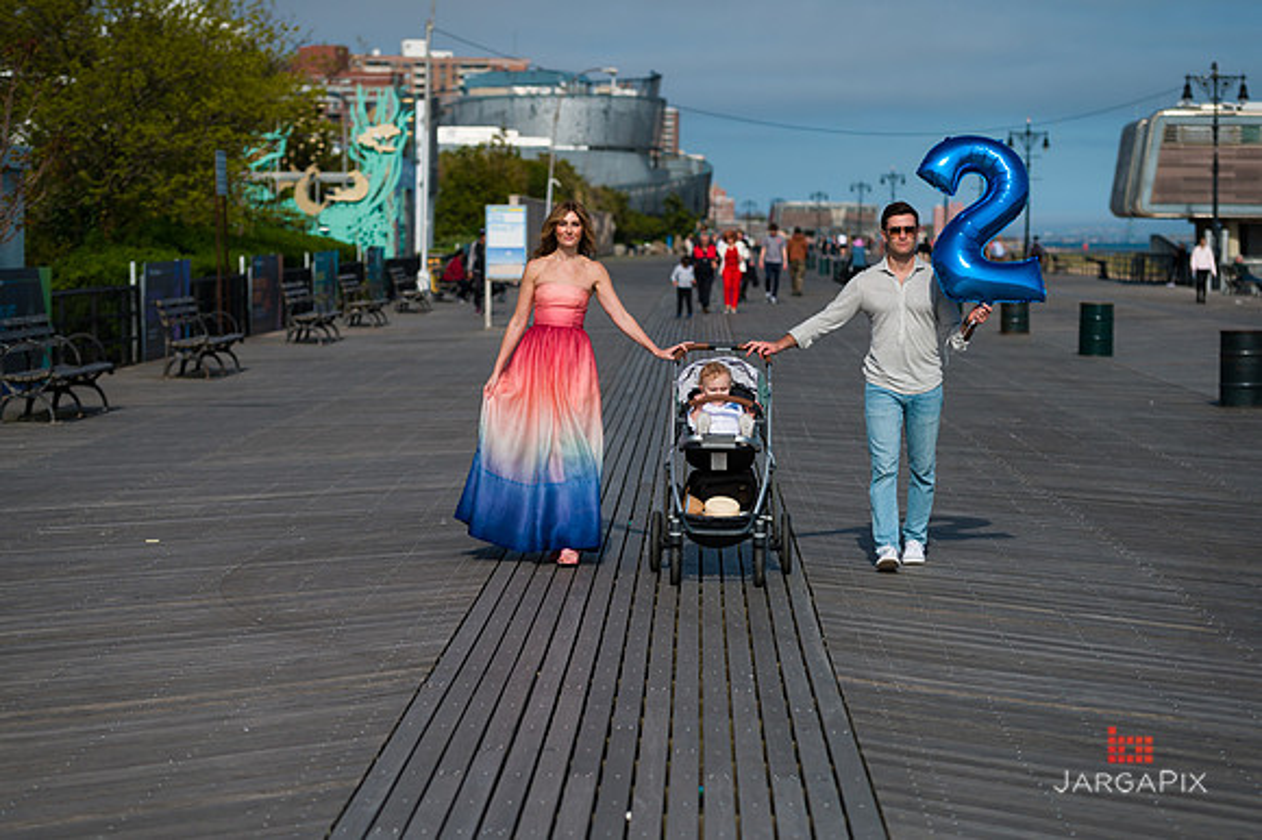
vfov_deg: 14.4
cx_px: 631
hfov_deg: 21.5
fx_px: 3328
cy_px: 420
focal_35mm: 95
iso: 200
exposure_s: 1/6400
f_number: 4
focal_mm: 95
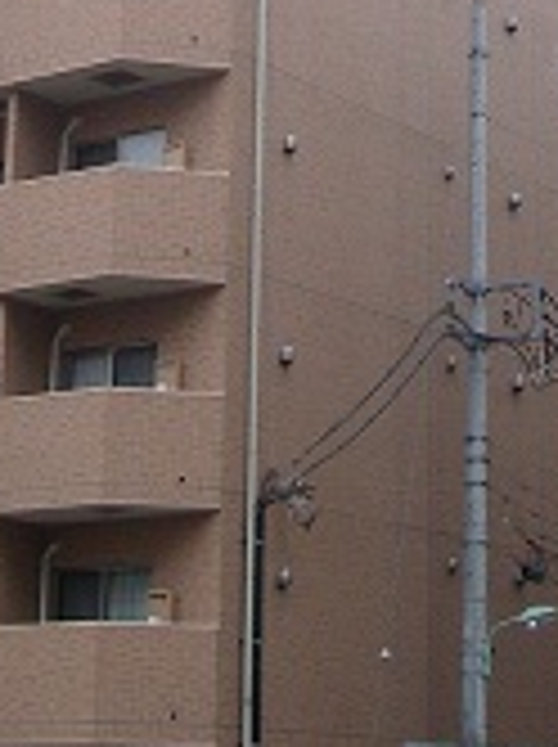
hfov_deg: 13.7
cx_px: 328
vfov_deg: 17.4
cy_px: -144
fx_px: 2327
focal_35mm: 108
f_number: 2.6
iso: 100
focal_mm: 5.8
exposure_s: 1/60
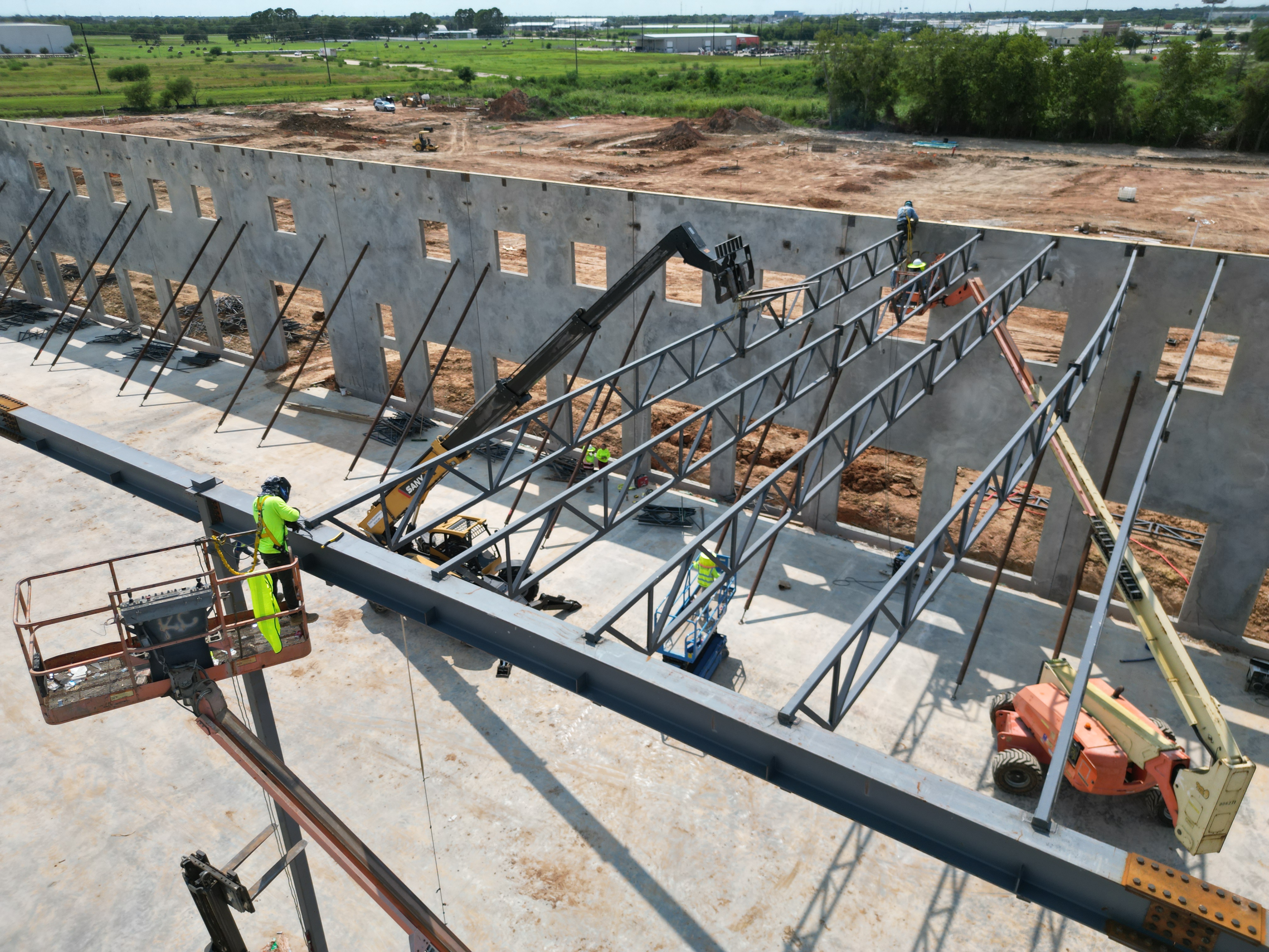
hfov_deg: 71.6
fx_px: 880
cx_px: 634
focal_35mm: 24
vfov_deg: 56.8
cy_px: 476
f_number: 1.7
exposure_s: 1/3000
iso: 120
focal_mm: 6.72
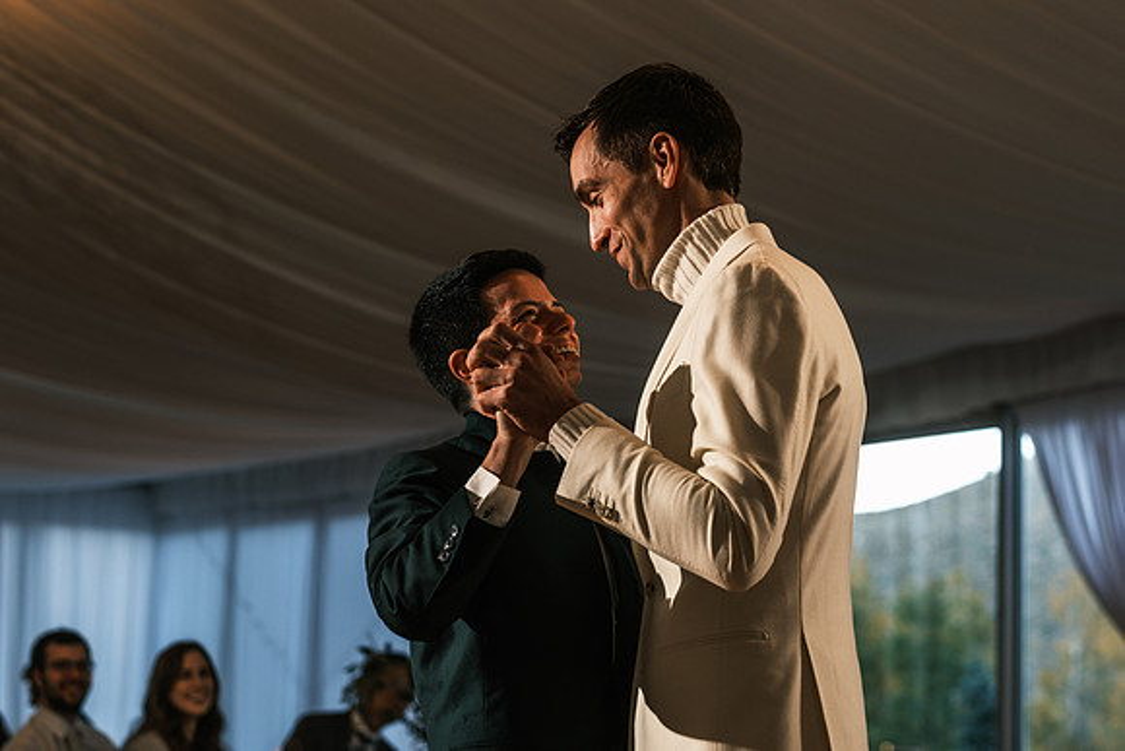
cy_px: 376
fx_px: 2625
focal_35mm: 84
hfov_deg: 24.2
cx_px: 562
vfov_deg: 16.3
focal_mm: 56
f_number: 3.2
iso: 640
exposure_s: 1/250
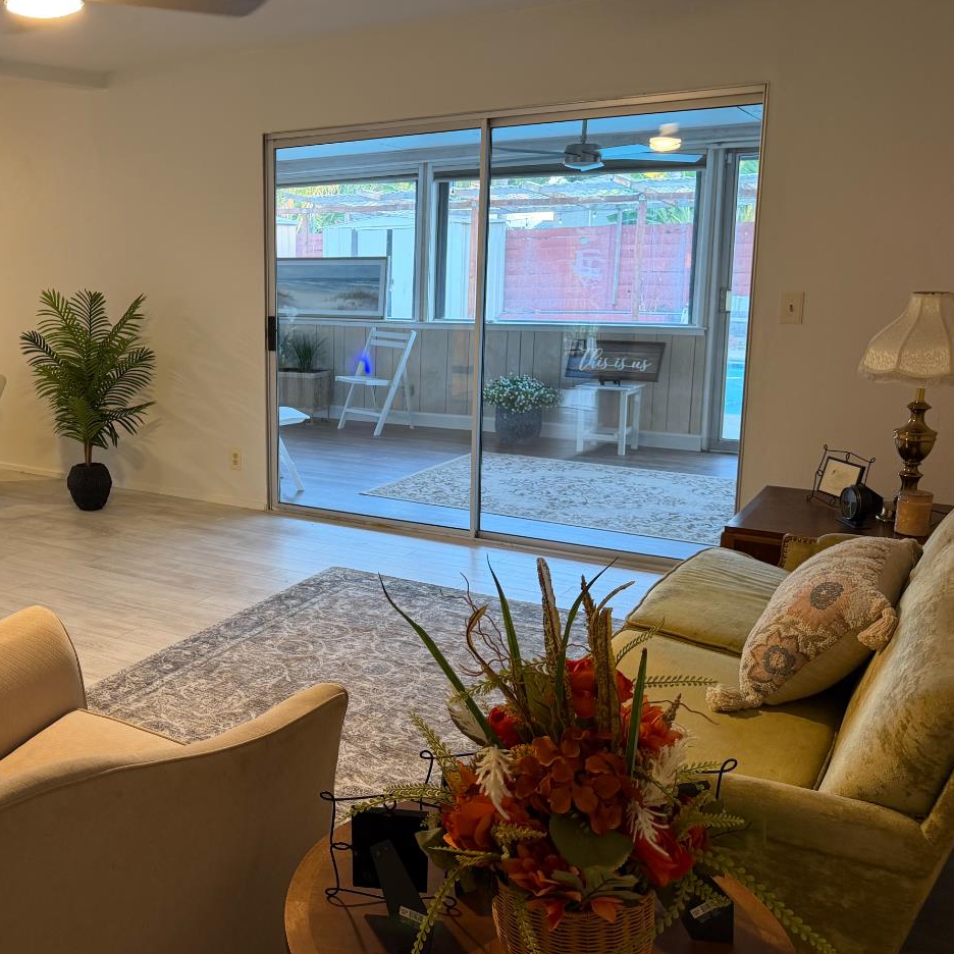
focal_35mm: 34
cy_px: 457
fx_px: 1060
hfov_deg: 46.4
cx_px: 221
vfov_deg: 48.4
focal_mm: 6.76
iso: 200
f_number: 1.78
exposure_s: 1/62
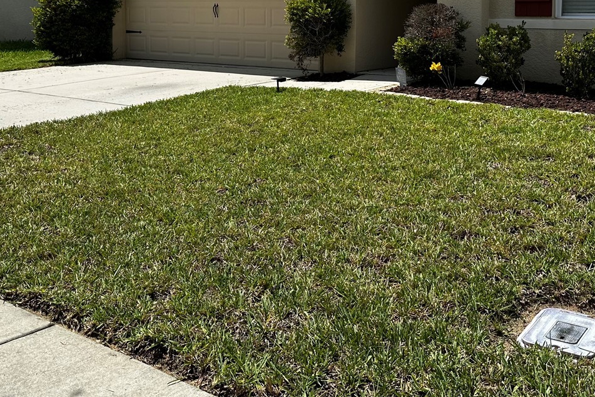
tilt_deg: -2.2
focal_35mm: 42
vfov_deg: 30.7
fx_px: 694
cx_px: 366
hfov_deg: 46.1
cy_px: 51
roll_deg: -1.0
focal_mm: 6.86
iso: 80
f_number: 1.78
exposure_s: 1/5263
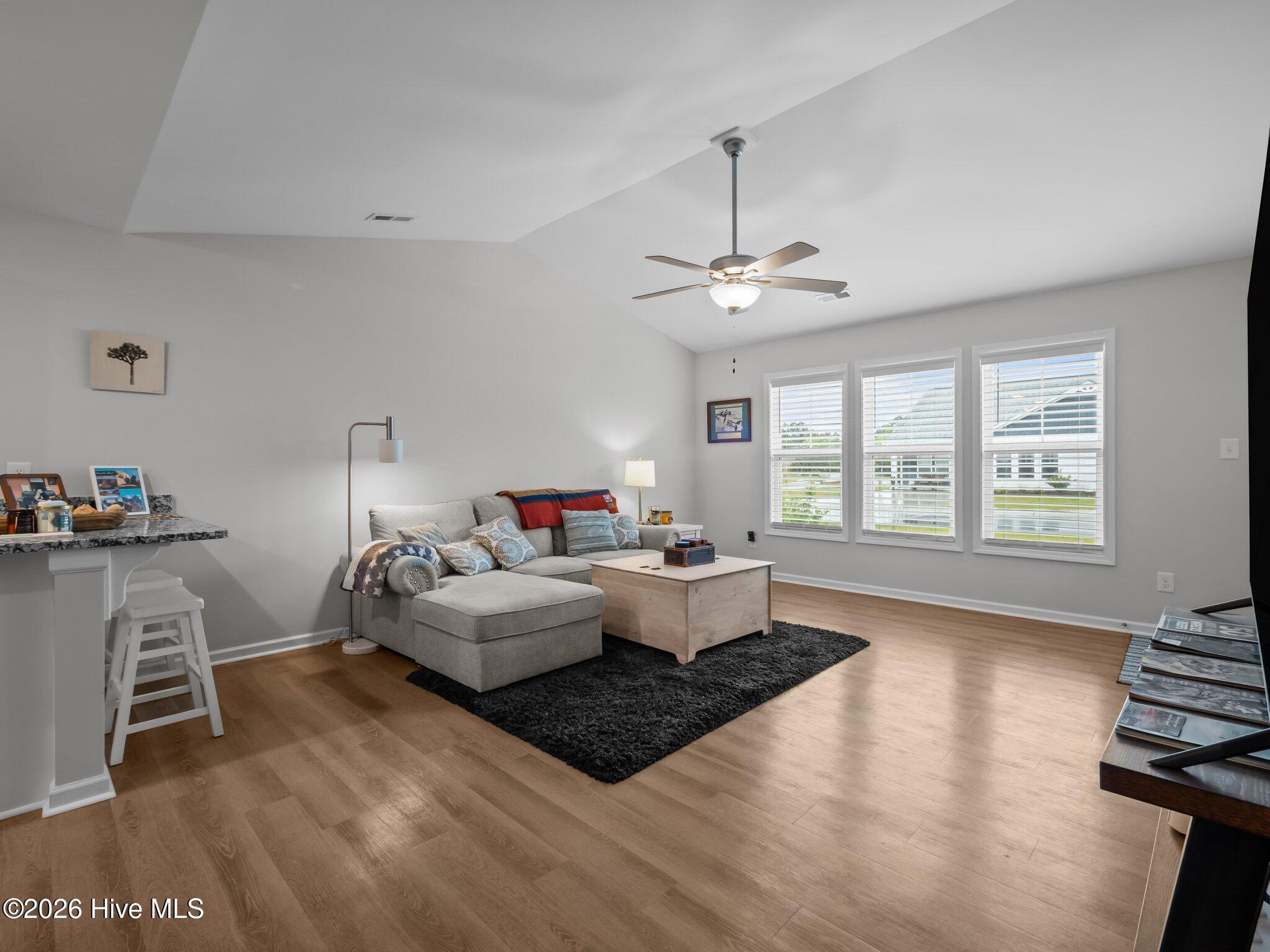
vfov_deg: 78.1
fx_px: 587
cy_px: 476
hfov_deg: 94.5
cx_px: 635
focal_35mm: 16
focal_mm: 8
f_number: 6.3
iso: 200
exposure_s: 1/4
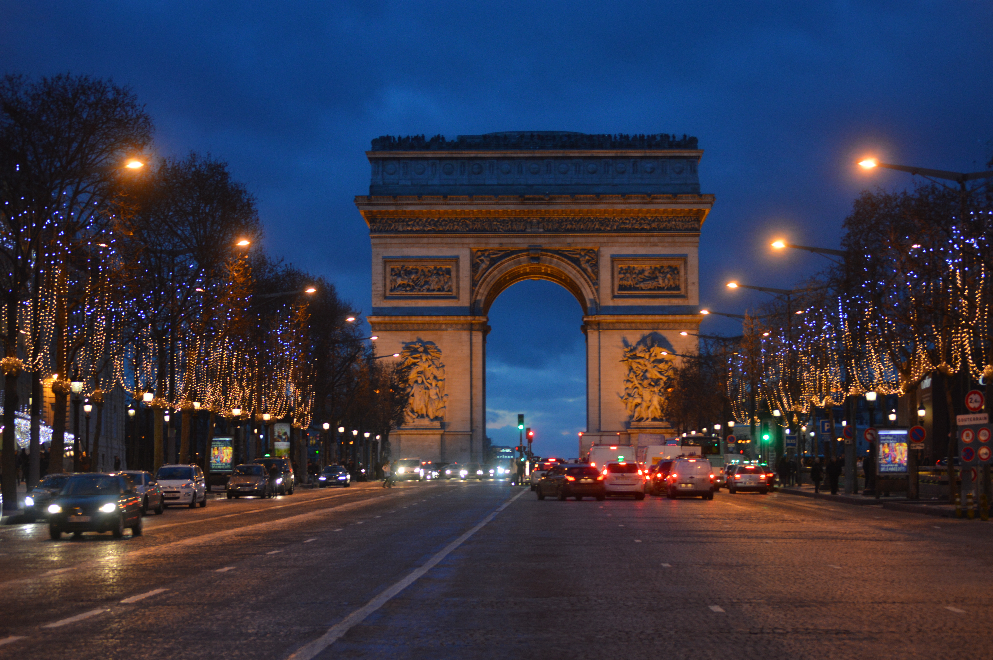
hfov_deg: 24.6
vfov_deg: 16.5
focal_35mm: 82
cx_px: 496
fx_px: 2274
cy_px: 330
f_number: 4
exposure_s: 1/30
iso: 400
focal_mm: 55
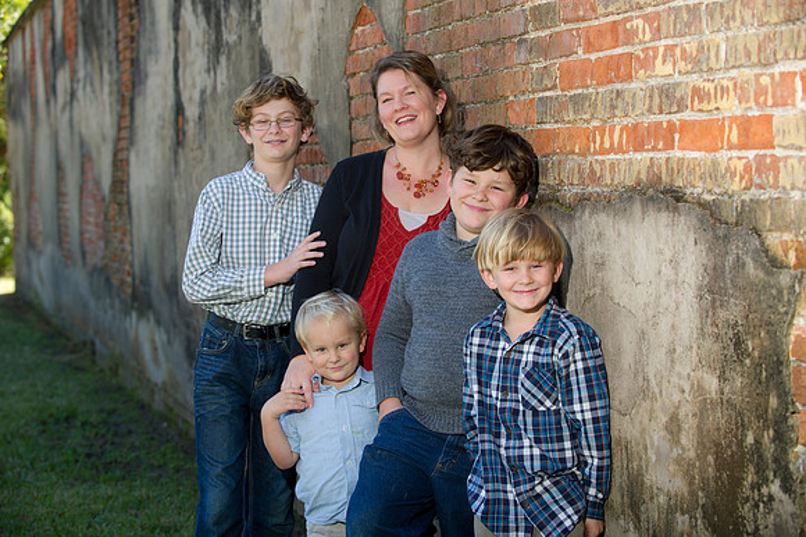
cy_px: 268
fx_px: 1745
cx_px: 403
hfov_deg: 26.0
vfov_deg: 17.5
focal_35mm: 78
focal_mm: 78
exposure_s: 1/250
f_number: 4
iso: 320
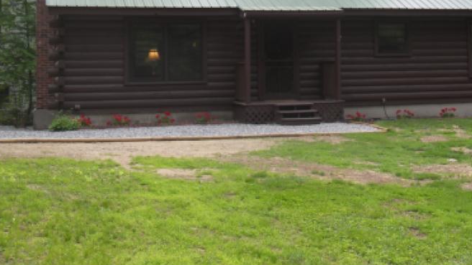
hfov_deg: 33.3
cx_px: 271
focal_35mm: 63
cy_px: 4
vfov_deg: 18.6
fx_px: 788
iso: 50
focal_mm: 7.8
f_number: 3.2
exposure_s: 1/125
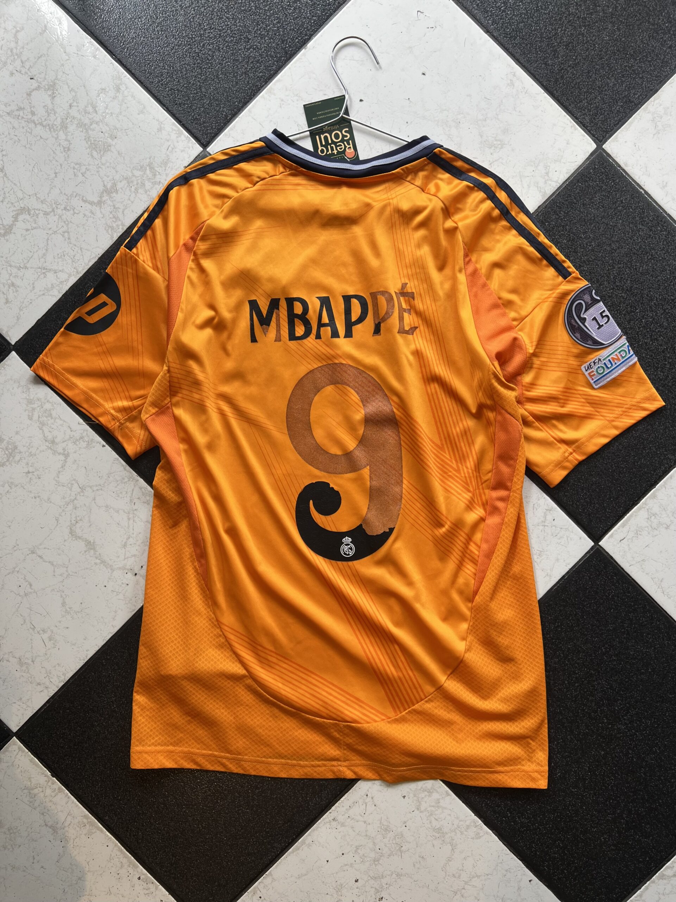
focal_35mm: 26
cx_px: 338
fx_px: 677
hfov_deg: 53.1
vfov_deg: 67.3
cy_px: 451
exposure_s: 1/121
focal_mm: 5.7
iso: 32
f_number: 1.5
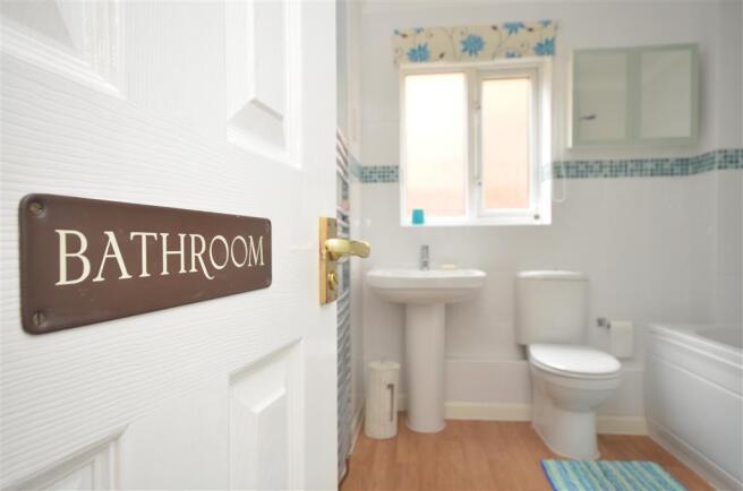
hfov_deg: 77.5
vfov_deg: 55.9
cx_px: 372
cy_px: 246
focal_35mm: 22
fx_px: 463
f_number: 8
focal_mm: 15
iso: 640
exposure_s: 1/5
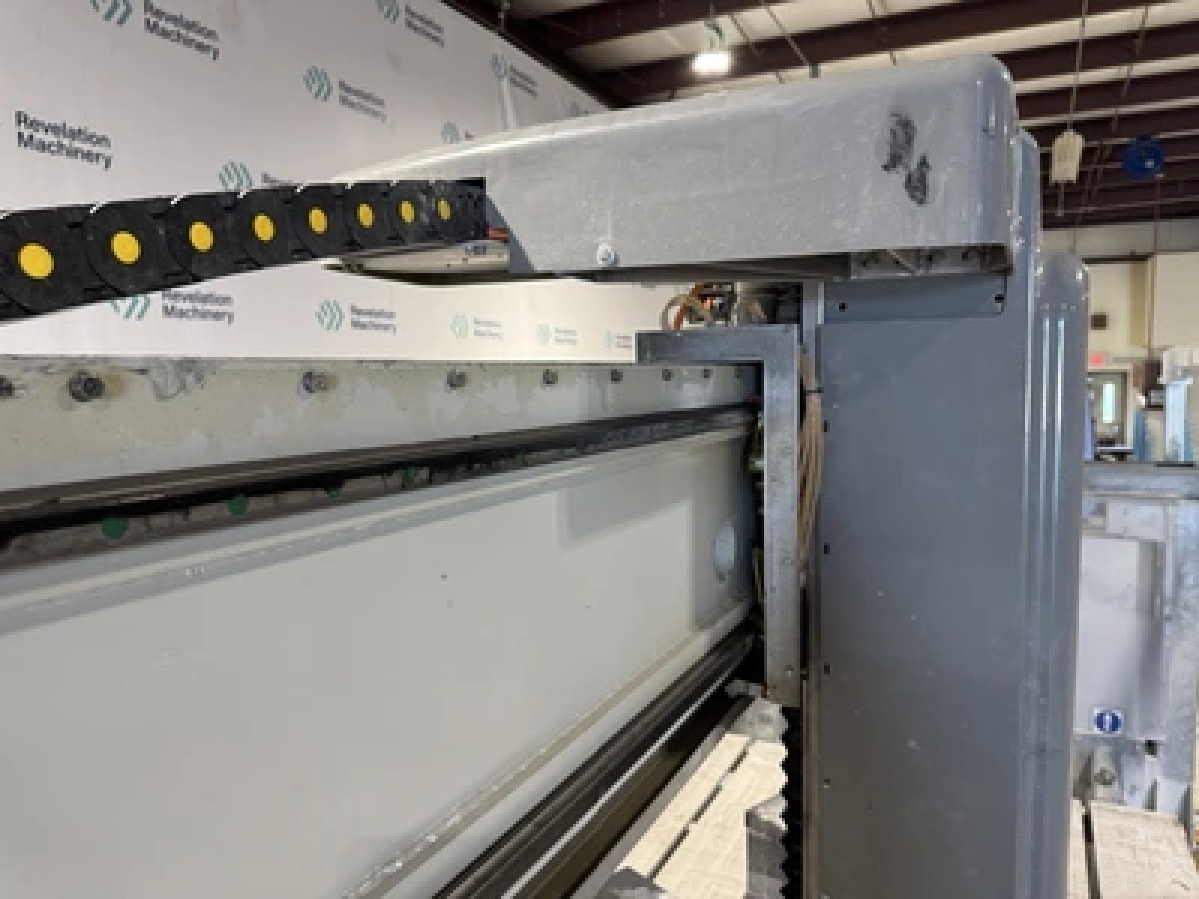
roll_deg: +1.5
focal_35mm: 24
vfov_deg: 56.8
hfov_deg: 71.6
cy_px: 450
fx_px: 831
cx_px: 600
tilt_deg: -5.1
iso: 200
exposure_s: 1/113
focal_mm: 6.76
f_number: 1.78
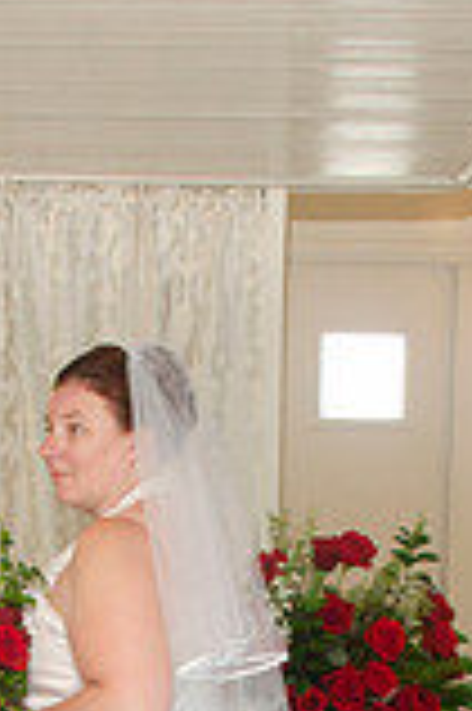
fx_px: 1853
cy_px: 945
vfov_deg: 19.8
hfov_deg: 14.5
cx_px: 126
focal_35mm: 94
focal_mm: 22
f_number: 5.6
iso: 400
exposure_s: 1/250
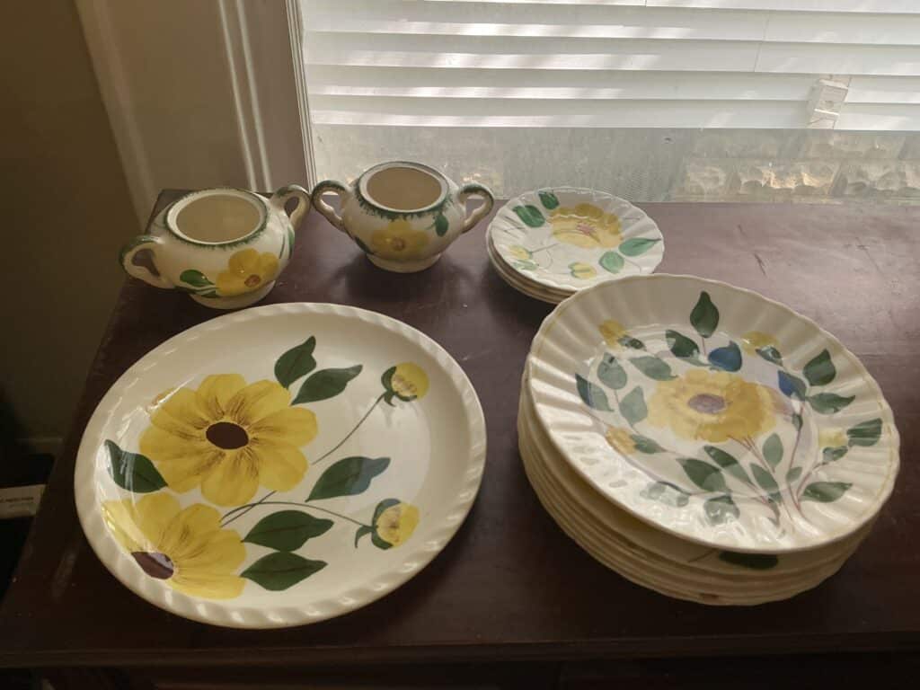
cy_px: 345
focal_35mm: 29
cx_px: 460
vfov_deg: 48.2
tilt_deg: -45.0
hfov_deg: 61.7
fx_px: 771
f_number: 1.8
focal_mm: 3
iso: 64
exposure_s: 1/120
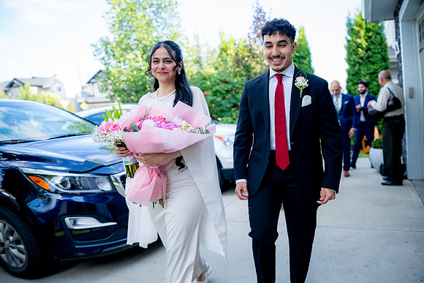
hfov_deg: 65.5
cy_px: 142
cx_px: 212
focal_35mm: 28
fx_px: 330
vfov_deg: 46.4
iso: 160
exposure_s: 1/400
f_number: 2
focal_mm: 28
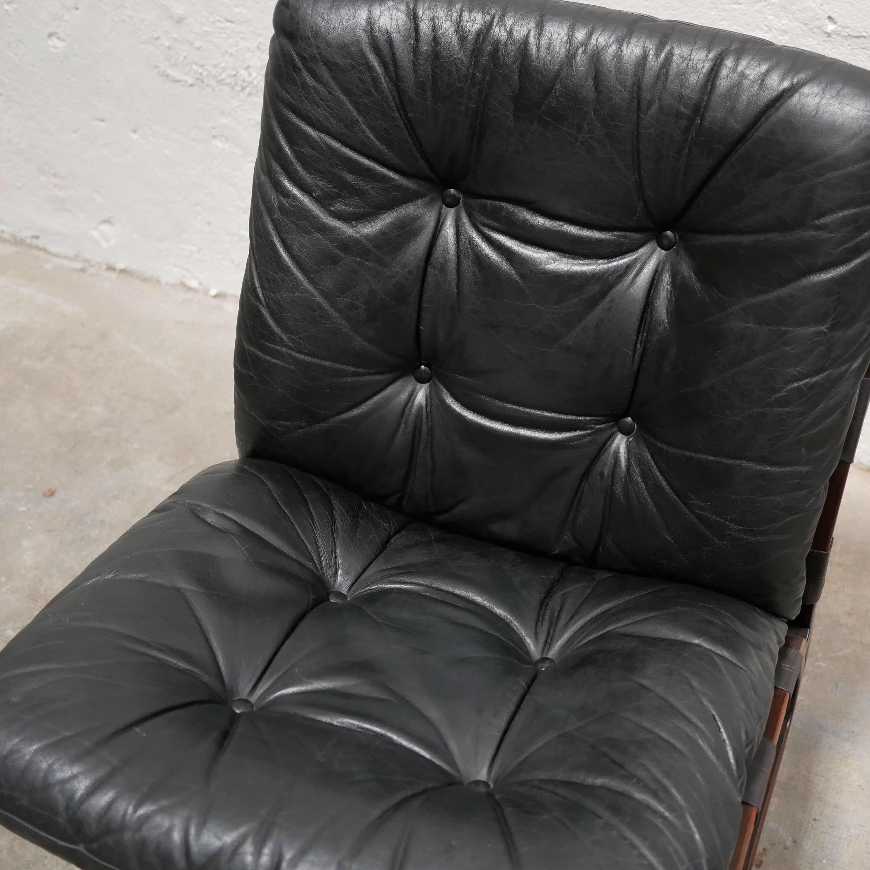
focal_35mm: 48
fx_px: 1365
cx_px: 485
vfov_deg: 35.4
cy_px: 435
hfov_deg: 35.3
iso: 800
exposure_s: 1/60
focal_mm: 20
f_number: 1.7
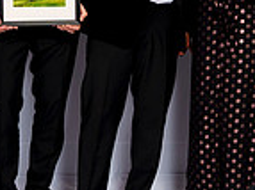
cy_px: -13
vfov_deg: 12.8
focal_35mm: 114
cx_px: 133
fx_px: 839
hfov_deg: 17.3
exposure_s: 1/125
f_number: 8
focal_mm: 24
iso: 100
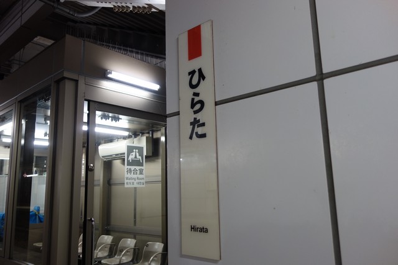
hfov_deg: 65.5
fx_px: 310
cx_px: 199
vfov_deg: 46.4
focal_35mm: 28
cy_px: 132
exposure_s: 1/30
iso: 160
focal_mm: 10.4
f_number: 1.8
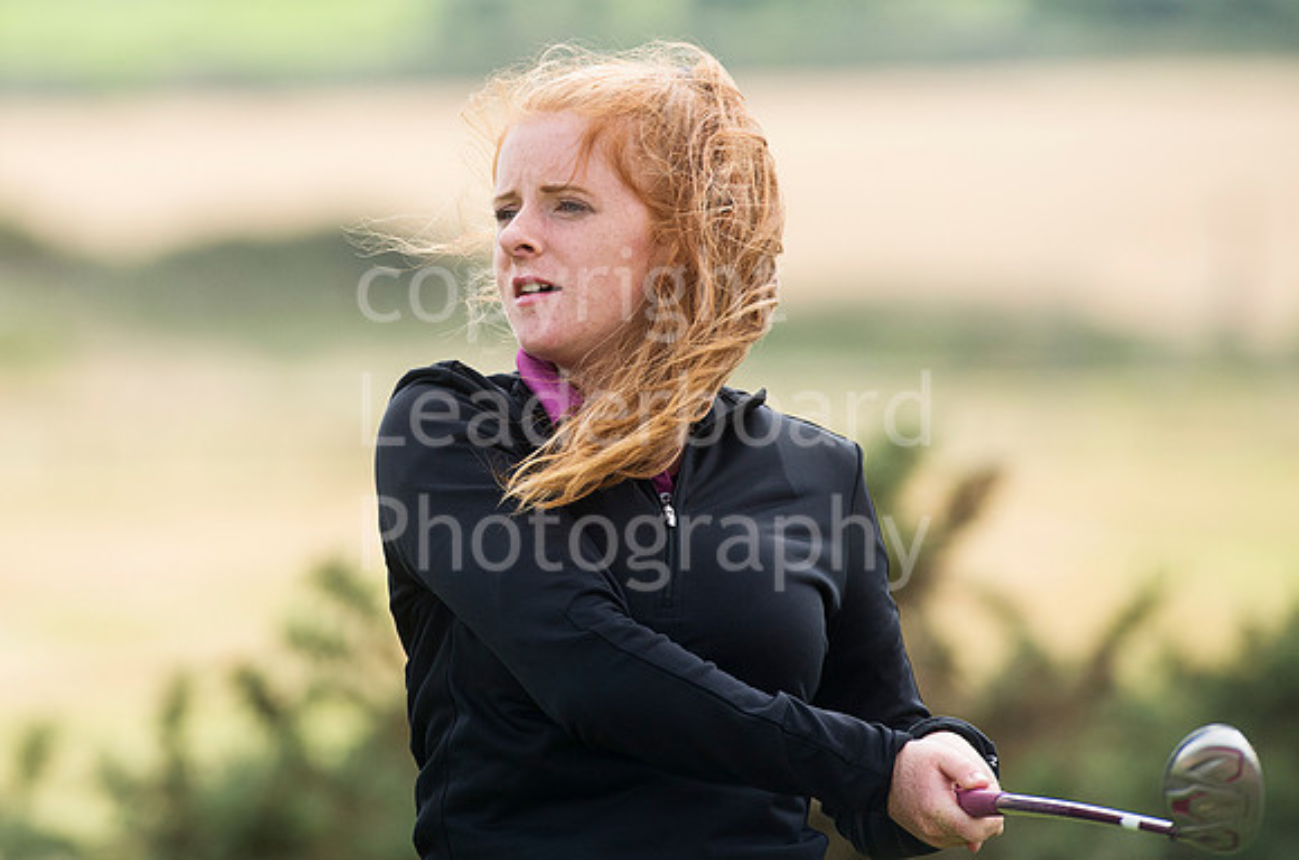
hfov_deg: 6.9
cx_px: 650
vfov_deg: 4.6
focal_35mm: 300
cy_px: 430
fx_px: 10801
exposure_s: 1/2000
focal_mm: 300
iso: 800
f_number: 6.3
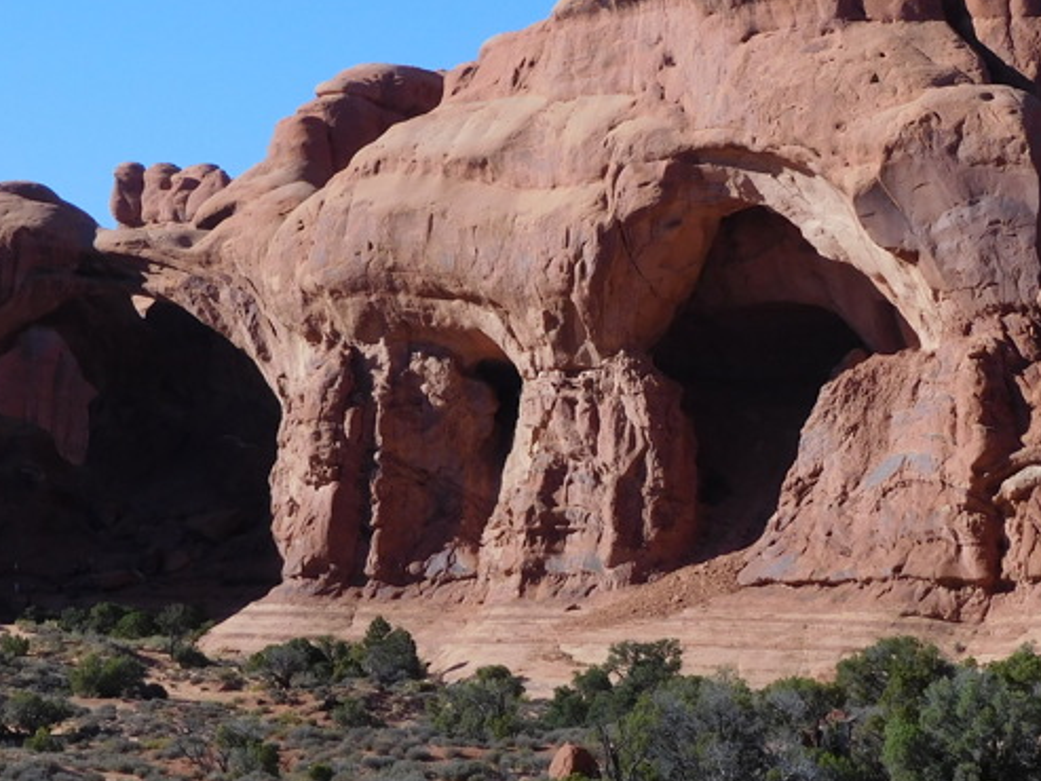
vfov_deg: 12.4
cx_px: 404
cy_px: 61
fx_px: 3580
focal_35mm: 119
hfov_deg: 16.5
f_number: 4.2
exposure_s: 1/1000
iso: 125
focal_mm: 9.8
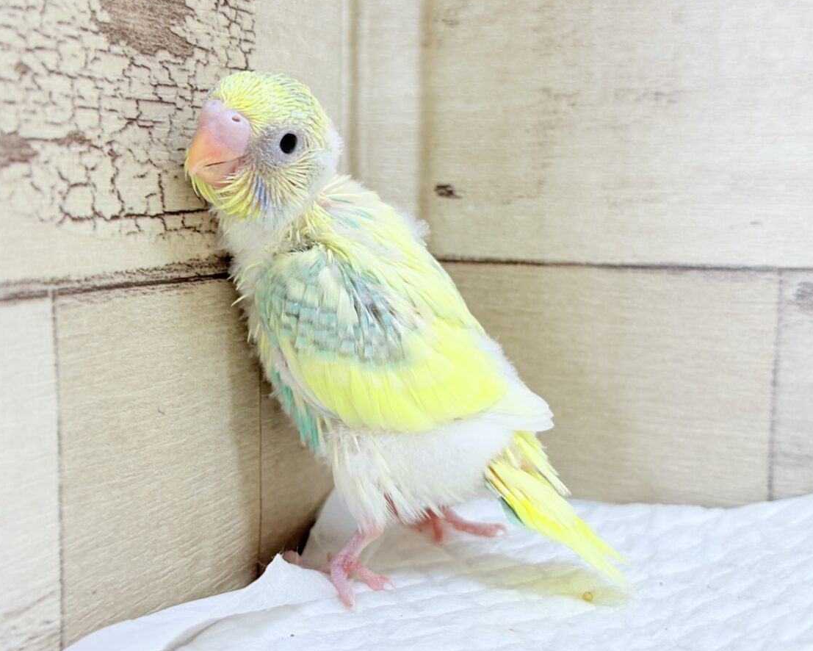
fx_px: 1324
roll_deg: +0.5
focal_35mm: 55
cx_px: 379
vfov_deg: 27.6
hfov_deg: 34.1
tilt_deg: -7.4
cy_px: 326
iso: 64
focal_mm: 5.96
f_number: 1.6
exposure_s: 1/50
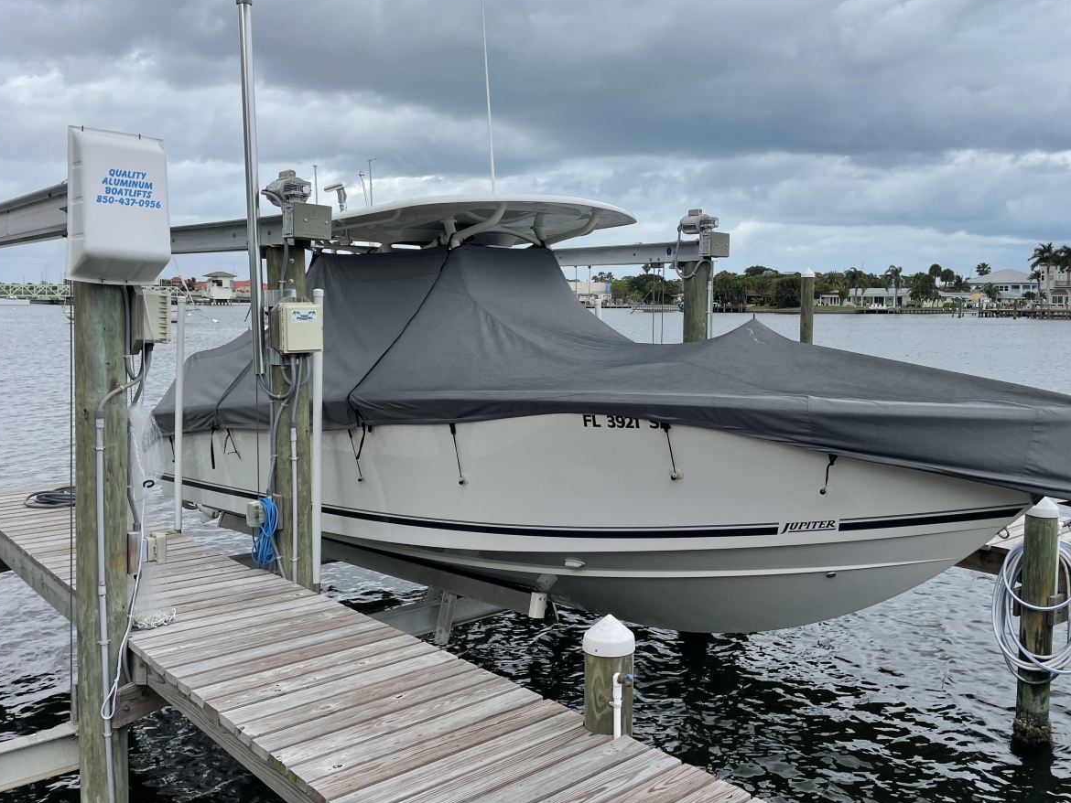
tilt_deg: -3.8
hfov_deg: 56.5
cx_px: 618
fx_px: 990
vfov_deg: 44.1
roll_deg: +0.0
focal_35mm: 32
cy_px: 363
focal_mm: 4.2
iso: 32
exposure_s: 1/3125
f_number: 1.6
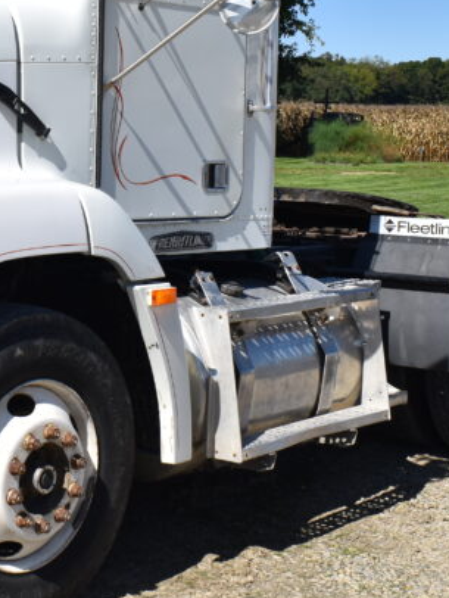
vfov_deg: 24.3
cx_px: 19
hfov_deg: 18.1
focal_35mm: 80
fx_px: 1382
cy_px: 188
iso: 100
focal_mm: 22
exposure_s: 1/400
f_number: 10
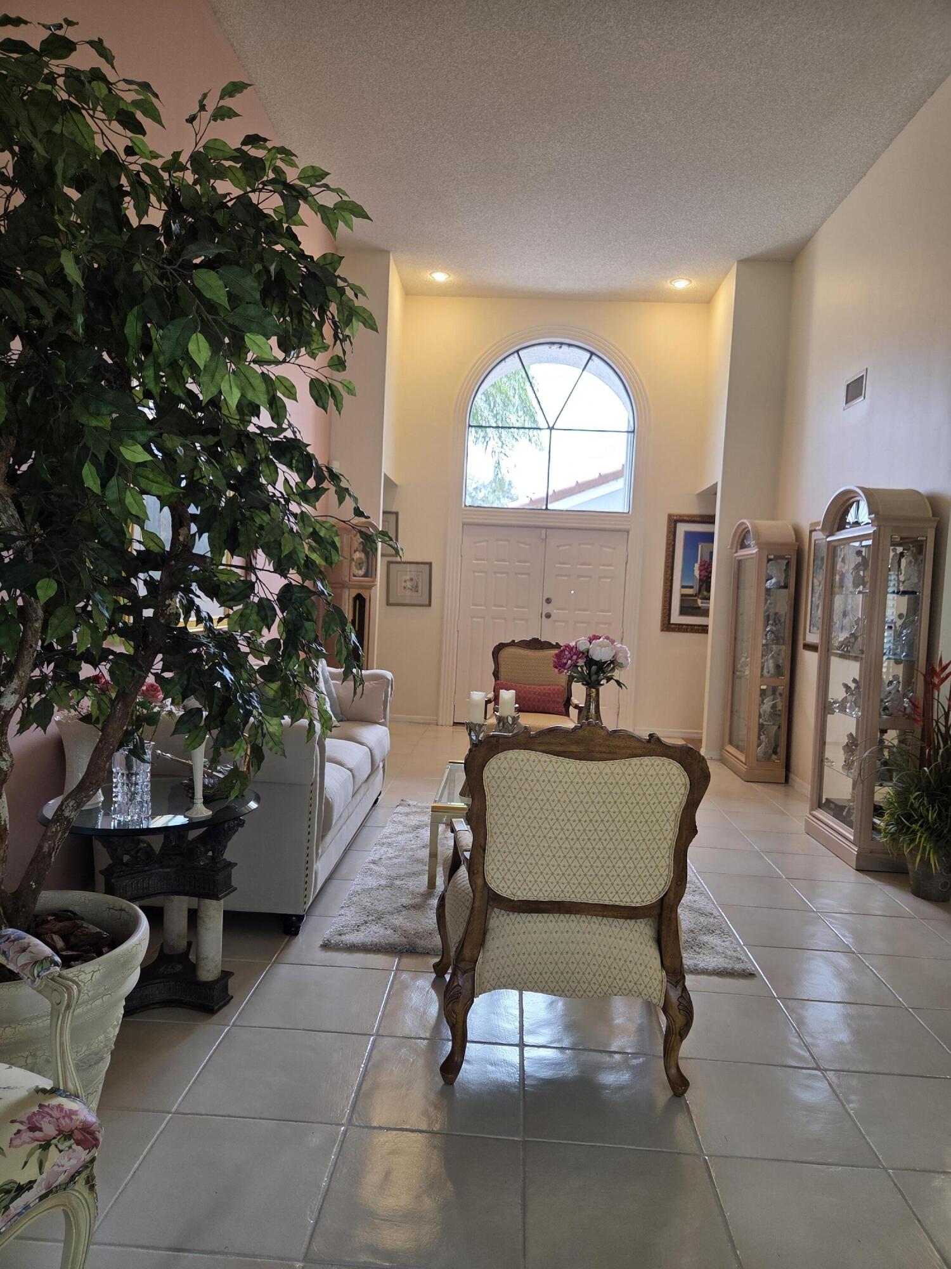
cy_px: 634
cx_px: 476
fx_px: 843
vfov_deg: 73.9
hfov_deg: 58.9
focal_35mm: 23
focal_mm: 5.4
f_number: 1.8
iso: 100
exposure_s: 1/120
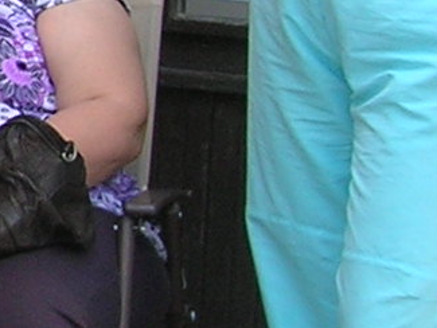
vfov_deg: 6.2
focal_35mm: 239
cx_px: -639
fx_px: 3018
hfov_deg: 7.7
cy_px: -32
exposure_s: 1/133
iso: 50
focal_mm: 5.7
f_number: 4.9
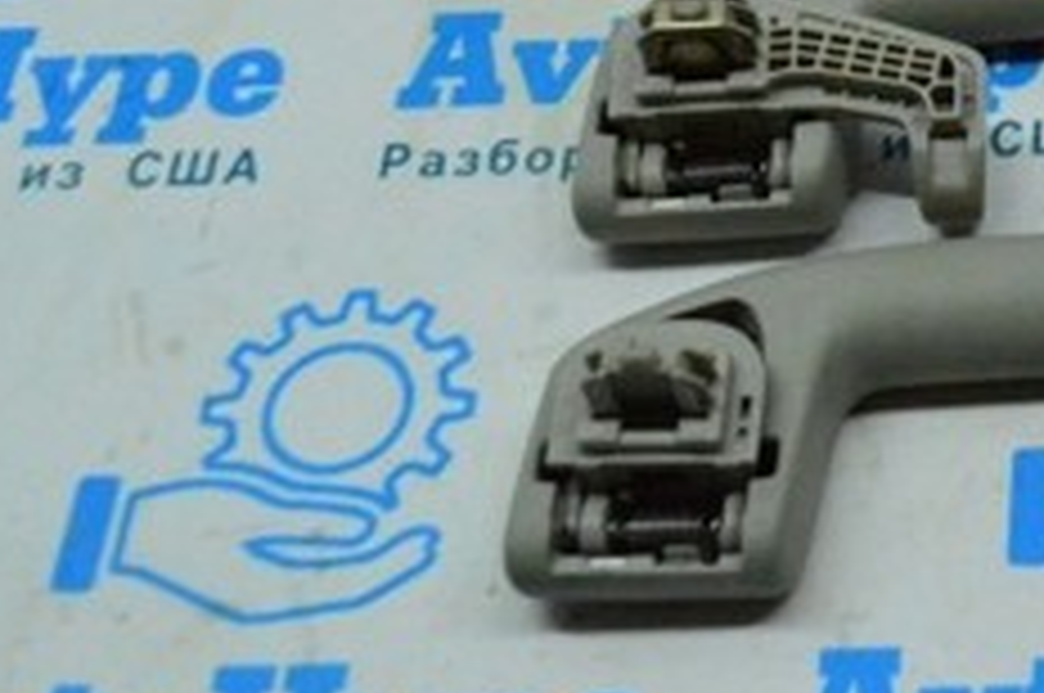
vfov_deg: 12.9
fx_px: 2994
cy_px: -128
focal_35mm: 103
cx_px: 1238
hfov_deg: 18.8
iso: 6400
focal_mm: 25
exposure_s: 1/800
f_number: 6.3
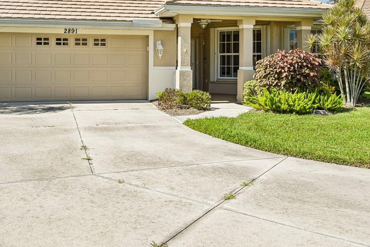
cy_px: 63
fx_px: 360
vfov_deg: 37.0
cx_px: 164
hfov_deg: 54.3
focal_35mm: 35
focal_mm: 23
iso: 400
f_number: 8
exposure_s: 1/1250
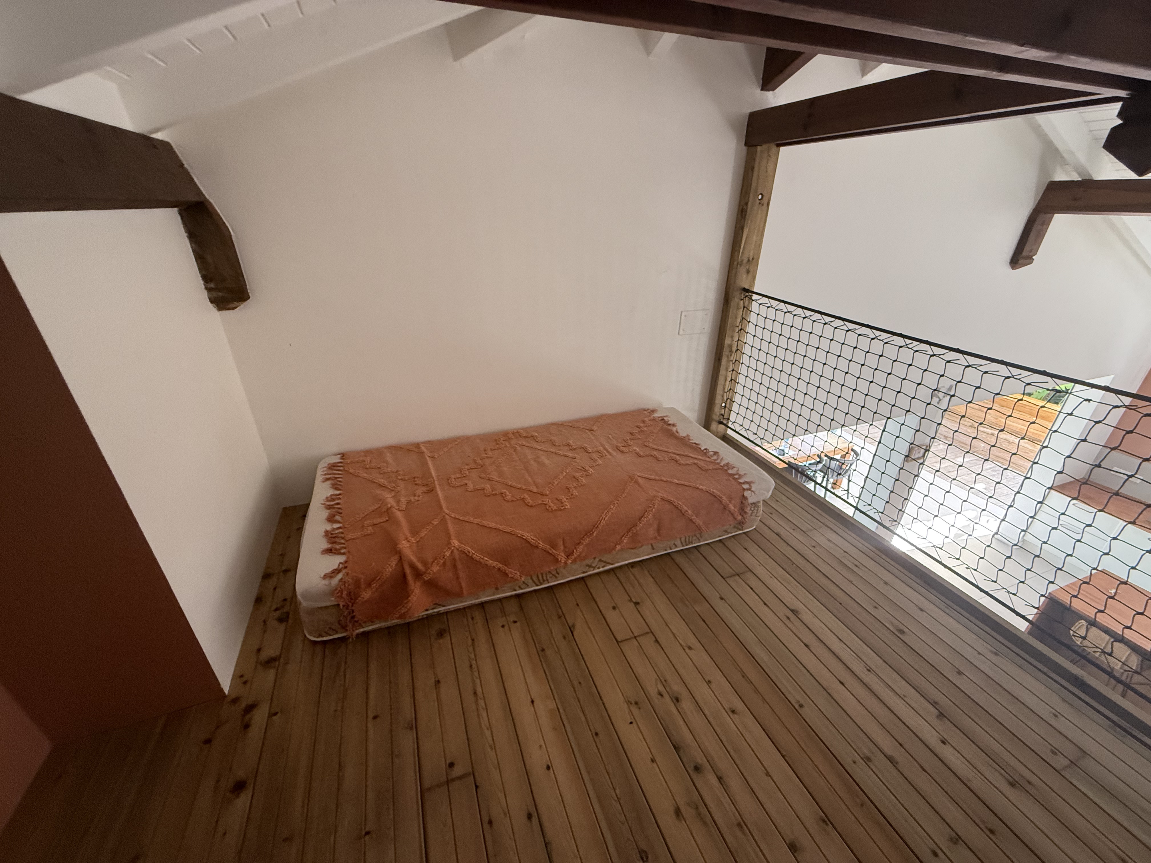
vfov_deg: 85.7
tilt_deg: -24.9
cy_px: 432
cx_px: 576
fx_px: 466
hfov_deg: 102.1
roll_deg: -2.1
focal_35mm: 14
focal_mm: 2.22
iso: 320
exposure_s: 1/99
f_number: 2.2
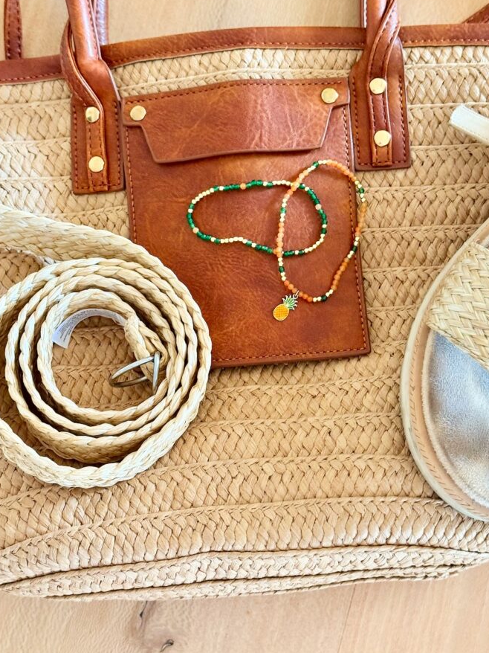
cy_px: 298
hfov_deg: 26.1
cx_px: 278
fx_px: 1055
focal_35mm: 56
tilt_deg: -82.2
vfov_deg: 34.3
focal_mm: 6.76
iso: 160
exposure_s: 1/60
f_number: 1.78
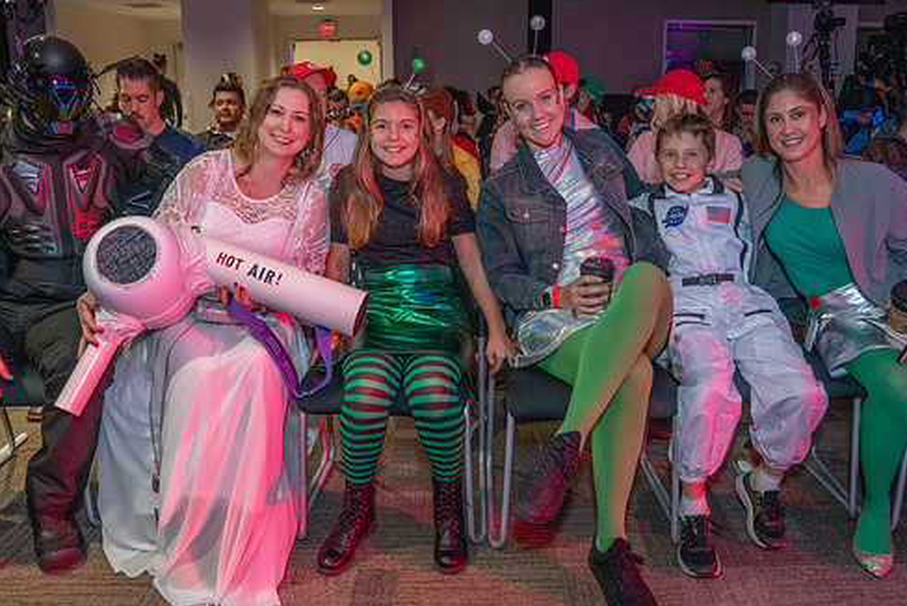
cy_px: 285
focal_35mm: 30
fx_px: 756
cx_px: 476
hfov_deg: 61.9
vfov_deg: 43.6
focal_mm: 24
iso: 2500
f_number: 4
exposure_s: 1/160
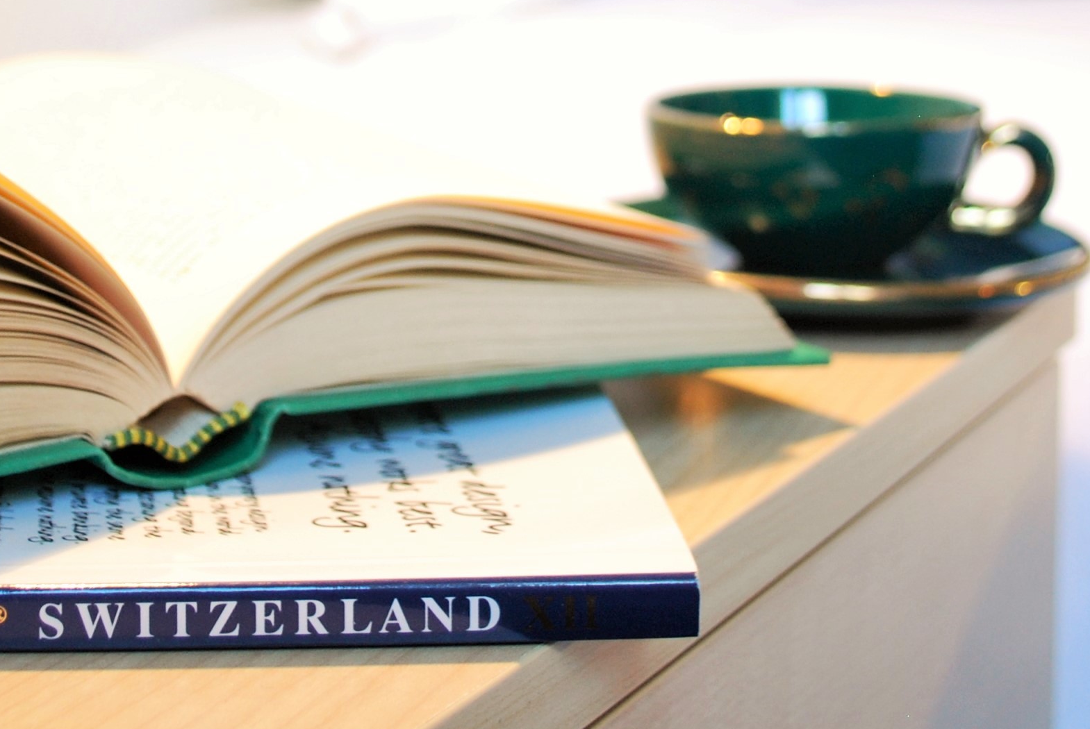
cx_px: 470
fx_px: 2425
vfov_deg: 16.4
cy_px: -137
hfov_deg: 25.3
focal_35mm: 80
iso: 400
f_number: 4
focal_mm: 22
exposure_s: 1/40
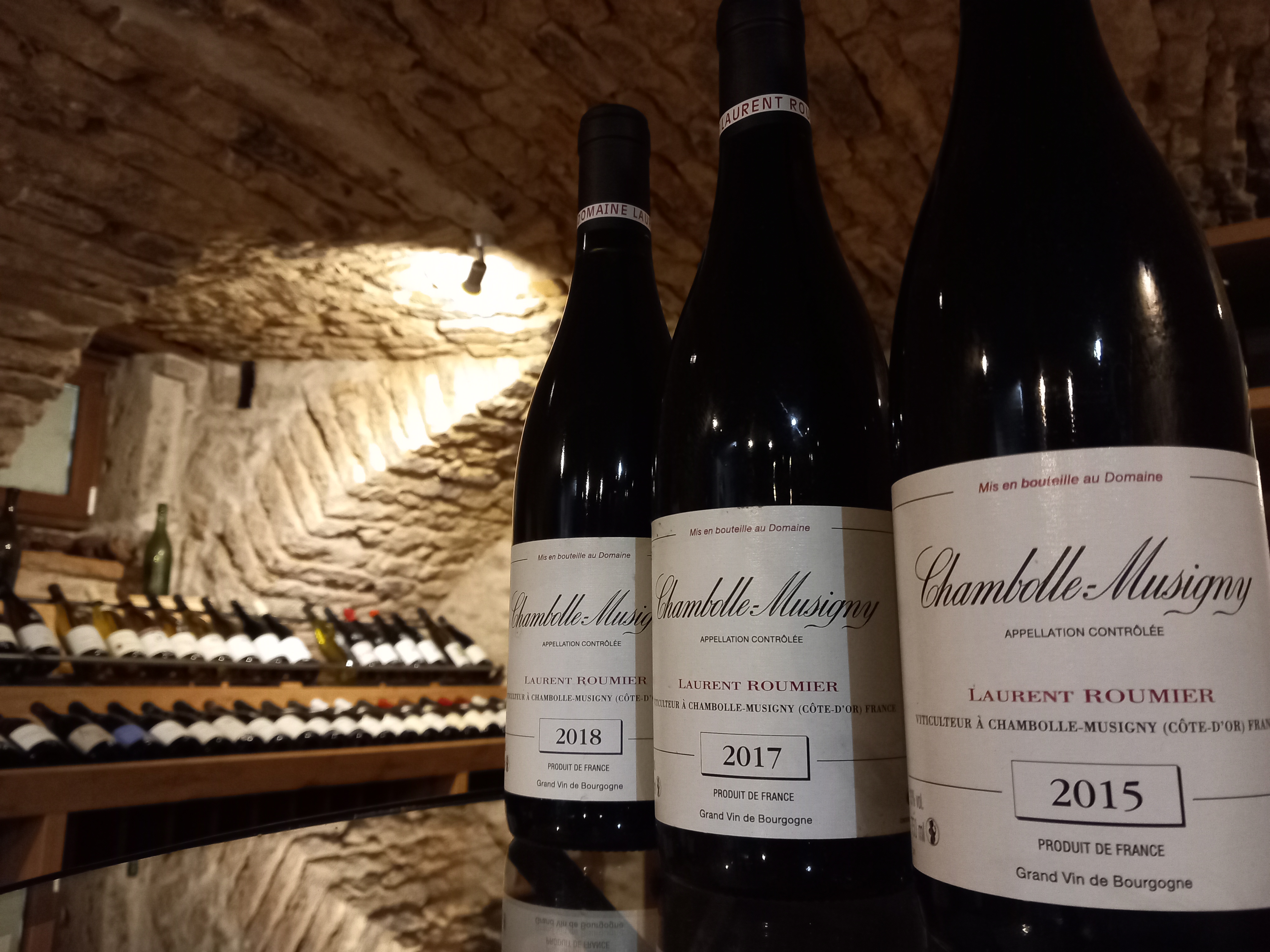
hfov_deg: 65.3
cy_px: 476
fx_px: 991
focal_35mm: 27
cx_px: 635
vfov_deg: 51.4
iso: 500
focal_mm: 4
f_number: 1.8
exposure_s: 1/20
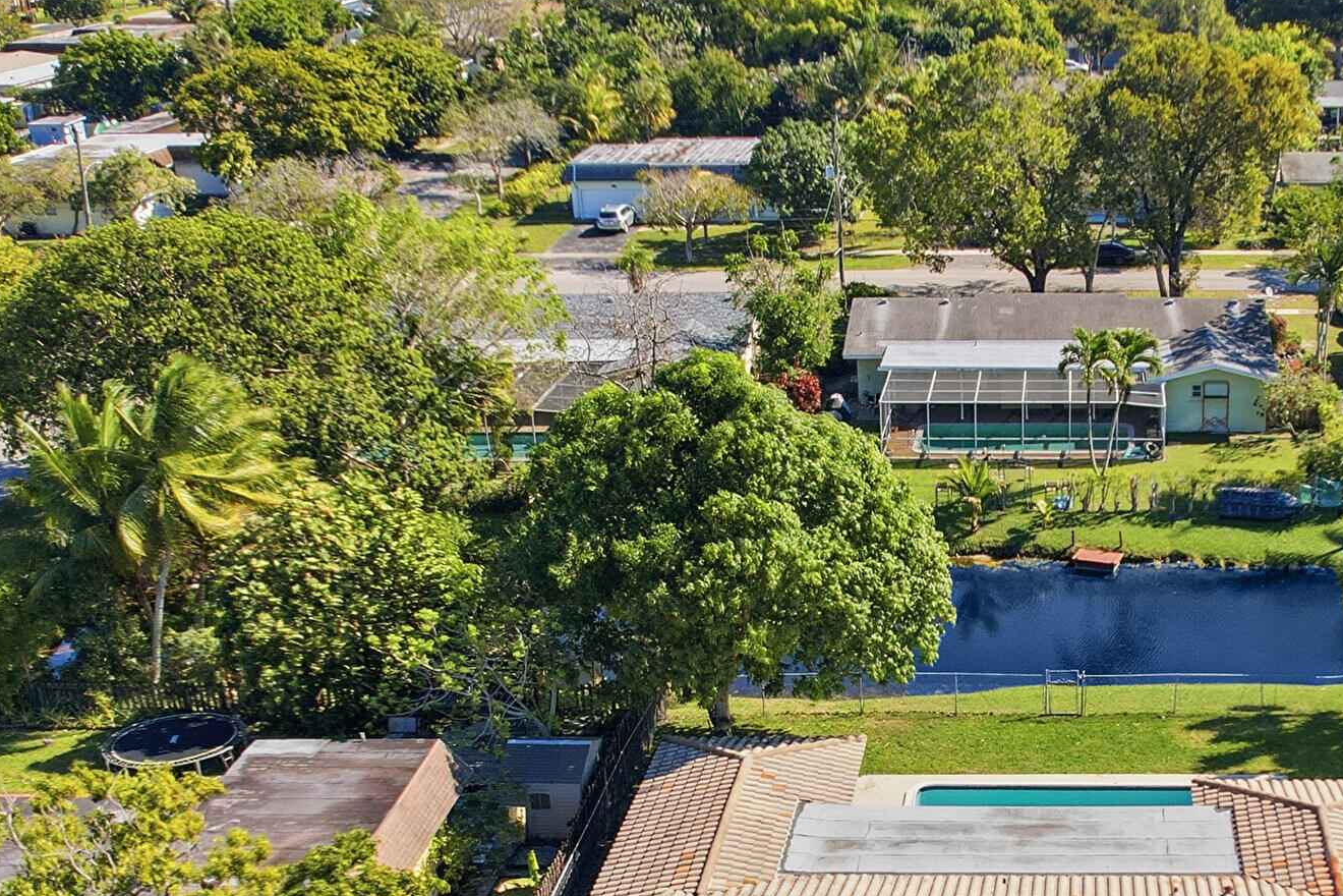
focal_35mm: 50
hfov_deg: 38.2
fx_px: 1865
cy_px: 759
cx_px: 1066
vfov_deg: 26.3
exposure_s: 1/725
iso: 100
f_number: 2.8
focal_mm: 8.4
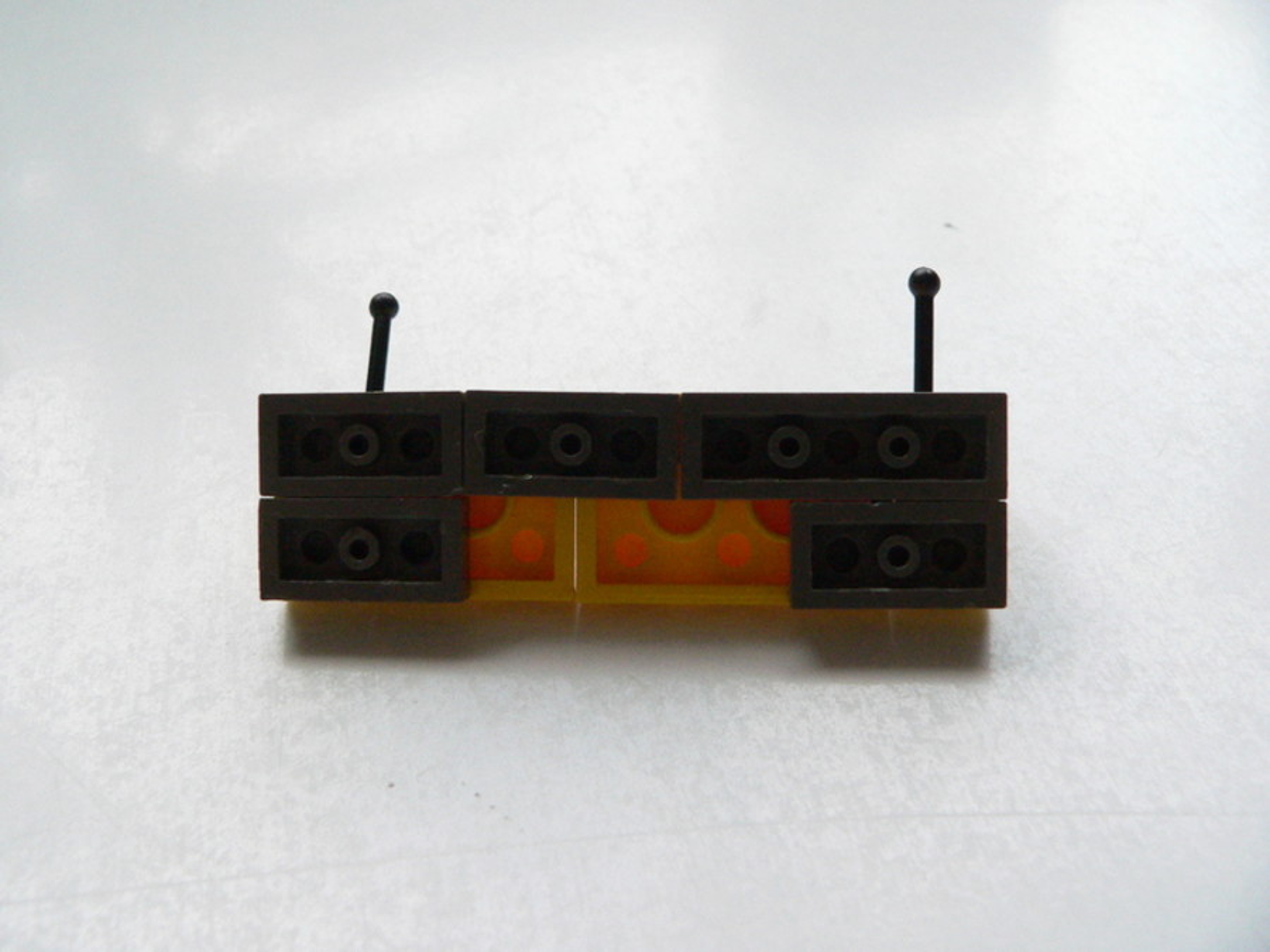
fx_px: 1321
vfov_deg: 39.7
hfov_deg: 51.4
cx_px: 635
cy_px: 476
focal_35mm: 36
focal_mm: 6
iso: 400
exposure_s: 1/200
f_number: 4
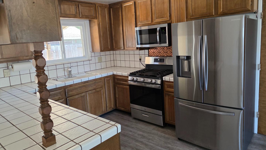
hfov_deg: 71.9
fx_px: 183
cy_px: 67
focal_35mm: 26
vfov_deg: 44.3
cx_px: 136
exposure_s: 1/120
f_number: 1.7
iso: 400
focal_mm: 6.3
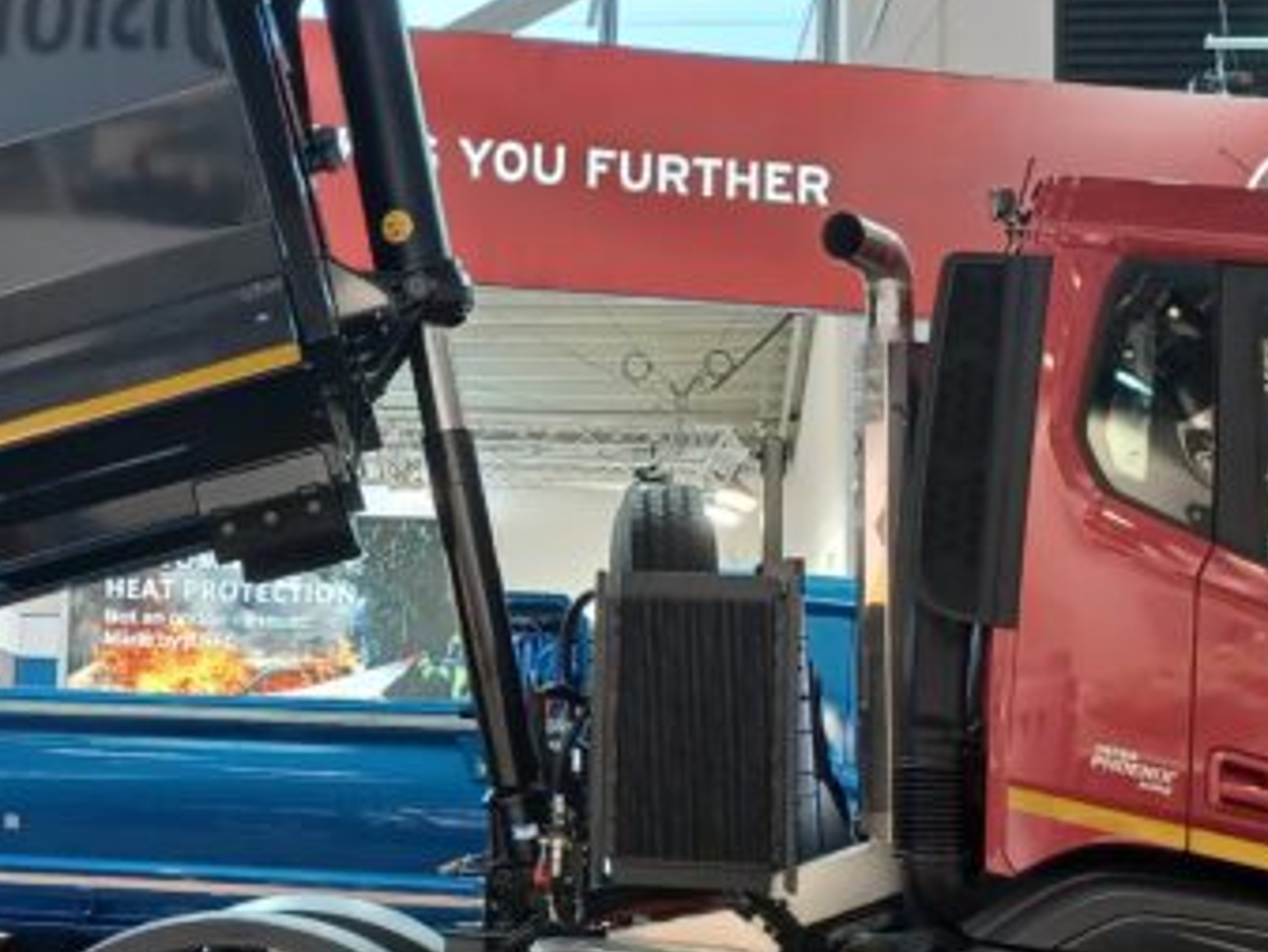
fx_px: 2785
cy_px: 485
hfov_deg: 24.8
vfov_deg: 19.4
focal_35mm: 76
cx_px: 90
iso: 320
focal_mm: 4.6
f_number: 1.8
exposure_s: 1/49
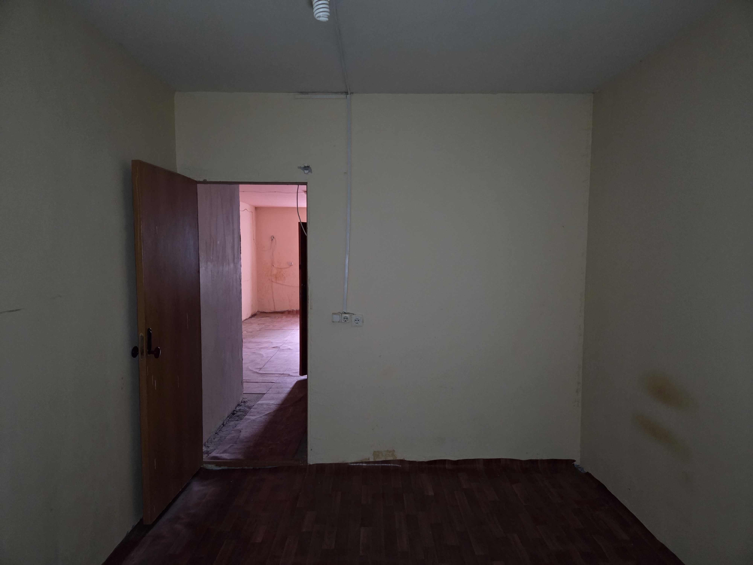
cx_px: 376
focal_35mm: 23
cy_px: 282
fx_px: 500
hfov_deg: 73.9
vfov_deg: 58.9
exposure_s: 1/25
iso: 1250
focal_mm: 5.4
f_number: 1.8
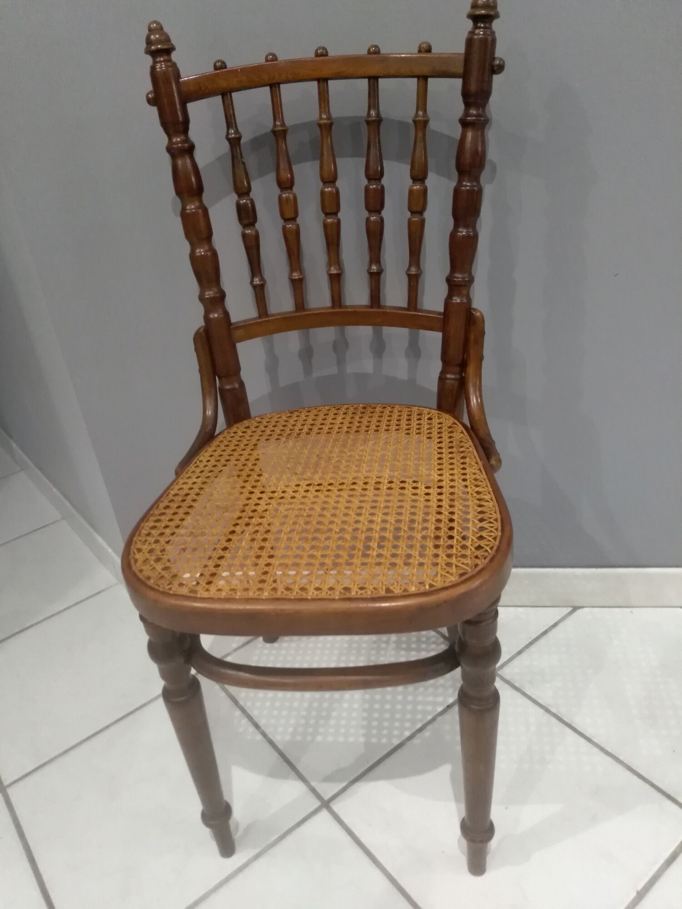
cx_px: 341
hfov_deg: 53.1
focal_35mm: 26
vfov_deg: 67.3
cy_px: 454
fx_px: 683
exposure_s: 1/14.3
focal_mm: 3.54
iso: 839
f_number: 2
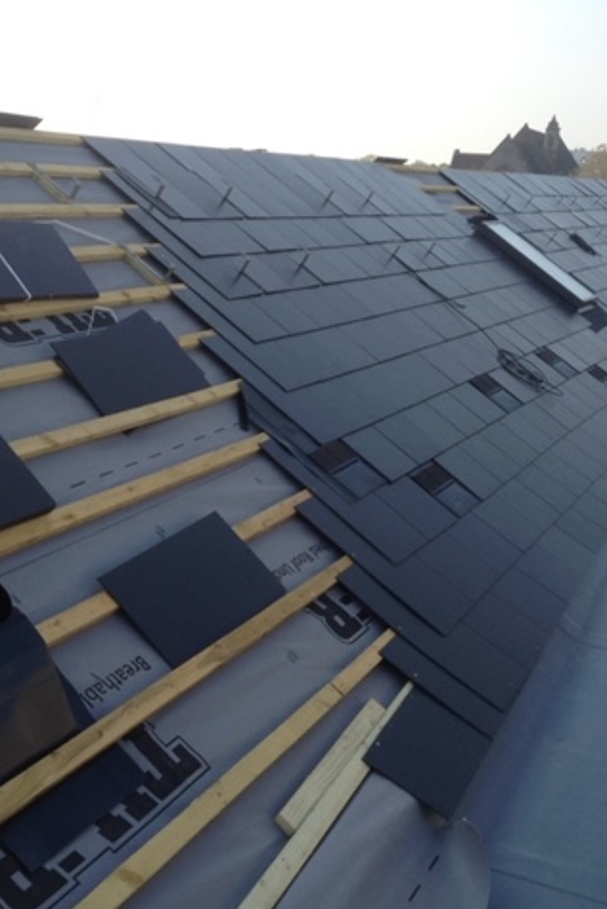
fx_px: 1238
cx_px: 276
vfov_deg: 40.3
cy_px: 454
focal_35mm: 49
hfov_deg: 27.5
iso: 64
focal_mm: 4.28
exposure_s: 1/905
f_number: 2.4
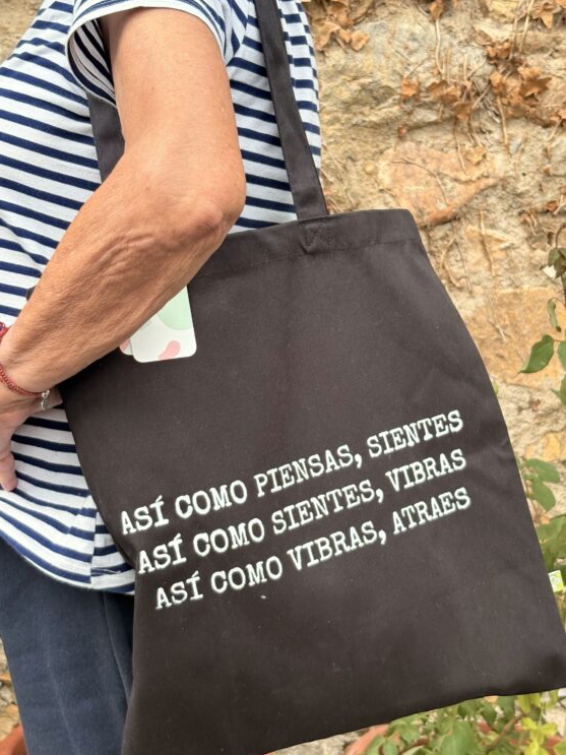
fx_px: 1221
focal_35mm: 56
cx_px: 291
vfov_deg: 34.4
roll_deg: +0.1
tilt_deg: -8.0
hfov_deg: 26.1
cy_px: 373
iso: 50
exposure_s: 1/294
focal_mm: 5.96
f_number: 1.6
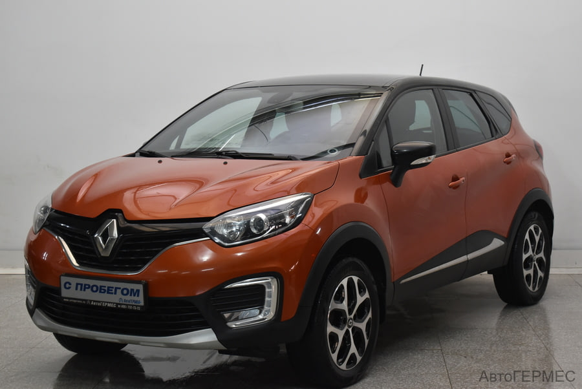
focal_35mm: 69
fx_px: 1117
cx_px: 291
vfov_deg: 19.8
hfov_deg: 29.2
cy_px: 194
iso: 1000
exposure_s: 1/80
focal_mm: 46
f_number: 5.3
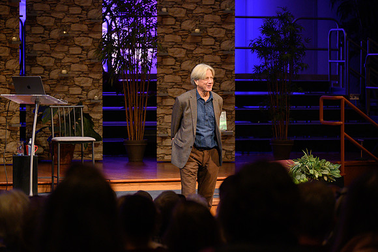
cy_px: 126
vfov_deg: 6.9
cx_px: 189
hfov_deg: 10.3
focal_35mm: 200
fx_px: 2099
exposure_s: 1/125
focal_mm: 200
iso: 1250
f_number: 6.3
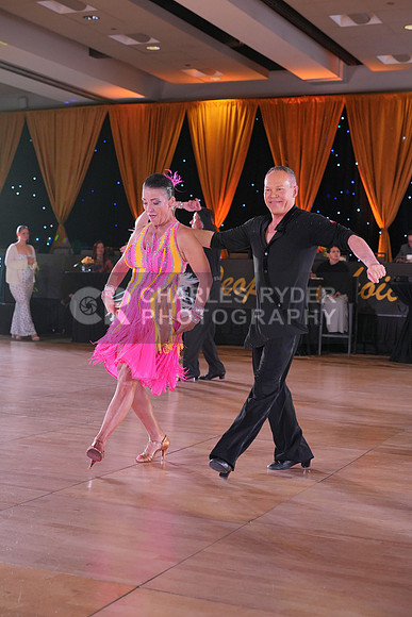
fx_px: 944
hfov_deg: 24.6
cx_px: 206
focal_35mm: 55
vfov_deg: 36.2
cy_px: 308
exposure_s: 1/400
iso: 2000
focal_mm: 55
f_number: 4
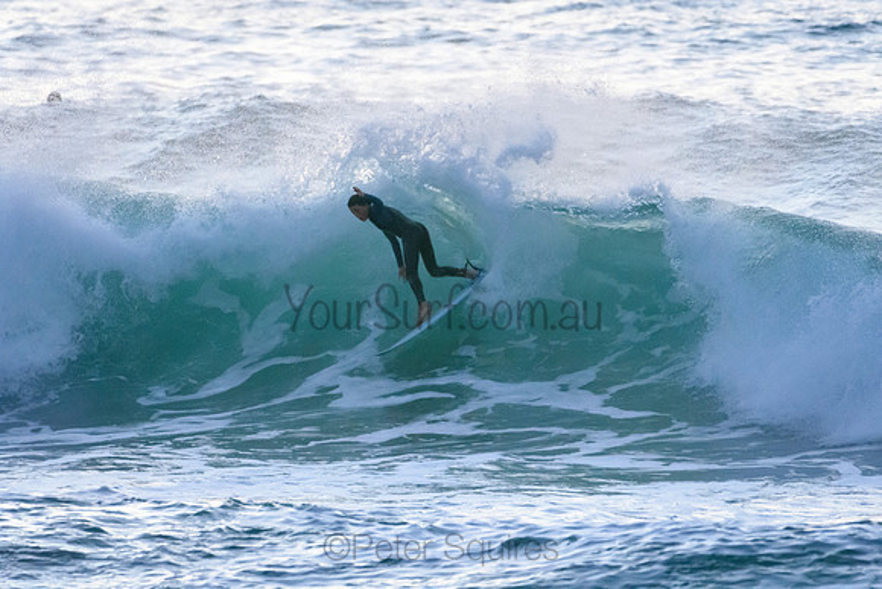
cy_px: 294
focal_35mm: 750
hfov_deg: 2.7
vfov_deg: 1.8
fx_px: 18378
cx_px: 441
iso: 3600
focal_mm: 500
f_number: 5.6
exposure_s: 1/1000
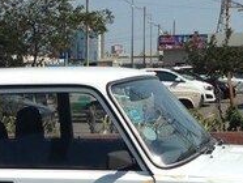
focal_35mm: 117
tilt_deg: -9.6
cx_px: 46
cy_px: 205
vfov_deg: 12.5
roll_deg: -0.7
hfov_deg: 16.7
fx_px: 822
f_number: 2.4
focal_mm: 4.12
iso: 50
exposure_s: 1/2463
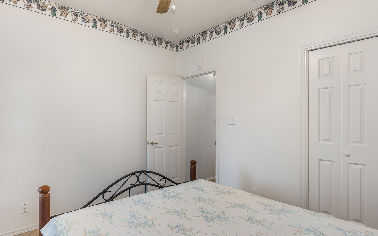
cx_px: 167
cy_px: 127
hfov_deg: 84.7
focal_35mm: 20
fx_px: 206
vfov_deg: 59.6
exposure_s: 1
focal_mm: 16
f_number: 8
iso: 100
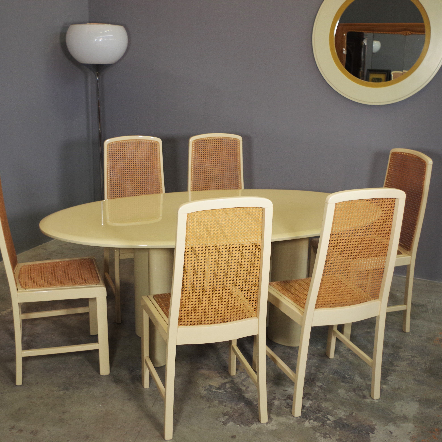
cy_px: 221
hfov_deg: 41.8
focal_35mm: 40
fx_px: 578
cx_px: 198
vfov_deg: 41.9
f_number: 4
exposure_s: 1/60
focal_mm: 21.25
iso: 400
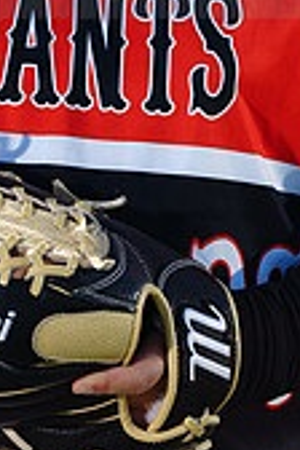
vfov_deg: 3.1
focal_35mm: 674
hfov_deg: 2.0
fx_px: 8424
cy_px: -67
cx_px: 33
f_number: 5
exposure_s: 1/250
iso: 64
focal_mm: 195
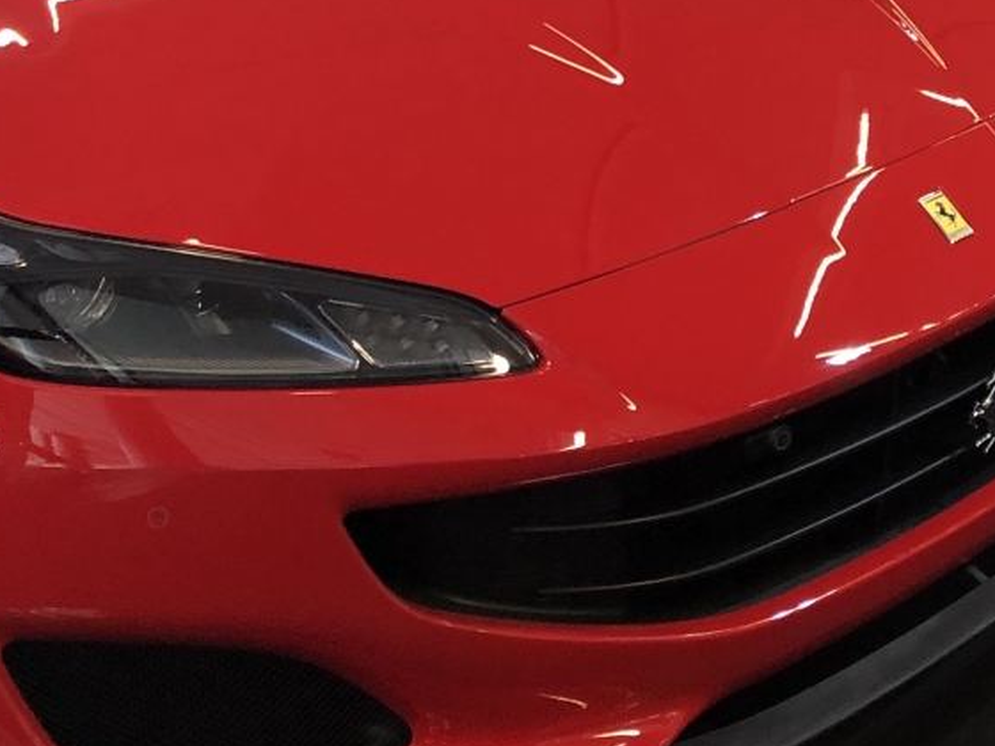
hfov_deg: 22.0
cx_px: 1285
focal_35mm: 80
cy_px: -254
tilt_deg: -10.6
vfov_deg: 17.2
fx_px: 2300
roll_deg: -0.4
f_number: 1.8
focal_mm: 3.99
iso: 32
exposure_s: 1/25
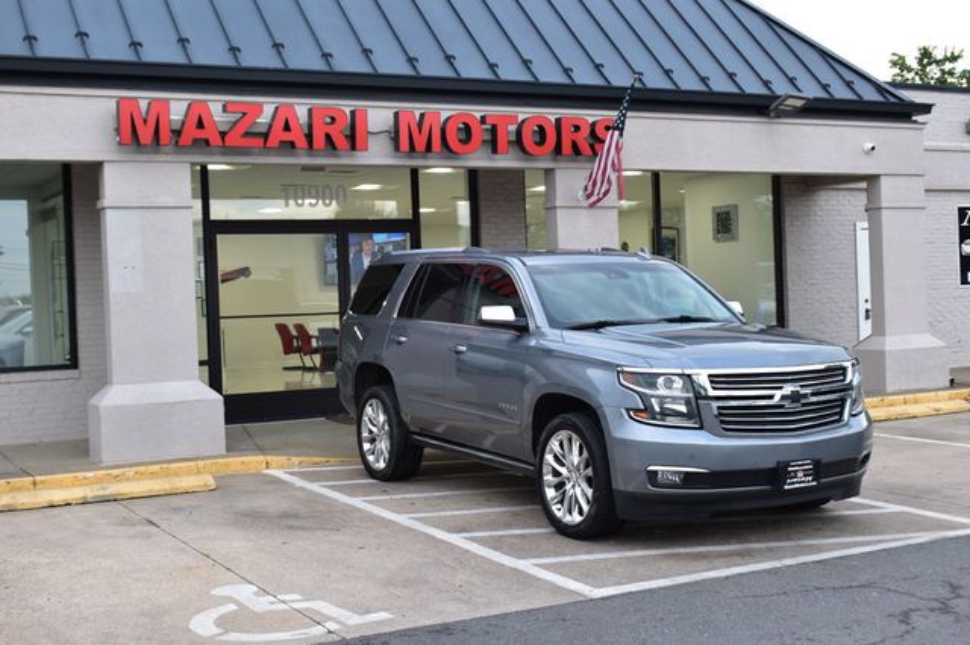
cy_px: 322
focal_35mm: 48
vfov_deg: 28.0
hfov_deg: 41.1
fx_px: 1293
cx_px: 485
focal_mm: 32
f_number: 8
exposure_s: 1/50
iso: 400
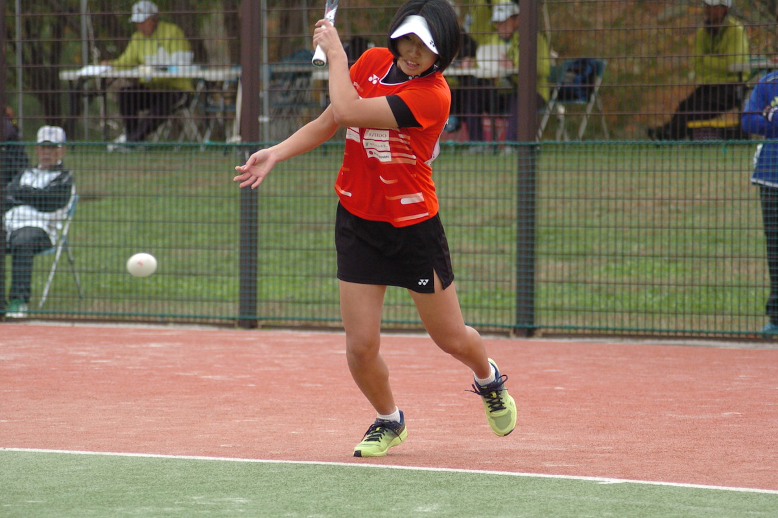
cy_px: 259
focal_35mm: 195
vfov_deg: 7.0
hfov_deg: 10.6
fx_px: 4211
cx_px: 389
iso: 500
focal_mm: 130
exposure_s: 1/1000
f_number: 4.2
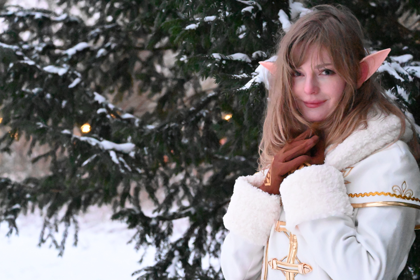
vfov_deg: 14.3
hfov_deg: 21.2
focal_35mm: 96
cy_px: 140
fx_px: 1120
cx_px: 210
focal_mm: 64
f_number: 4.8
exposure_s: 1/30
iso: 40000
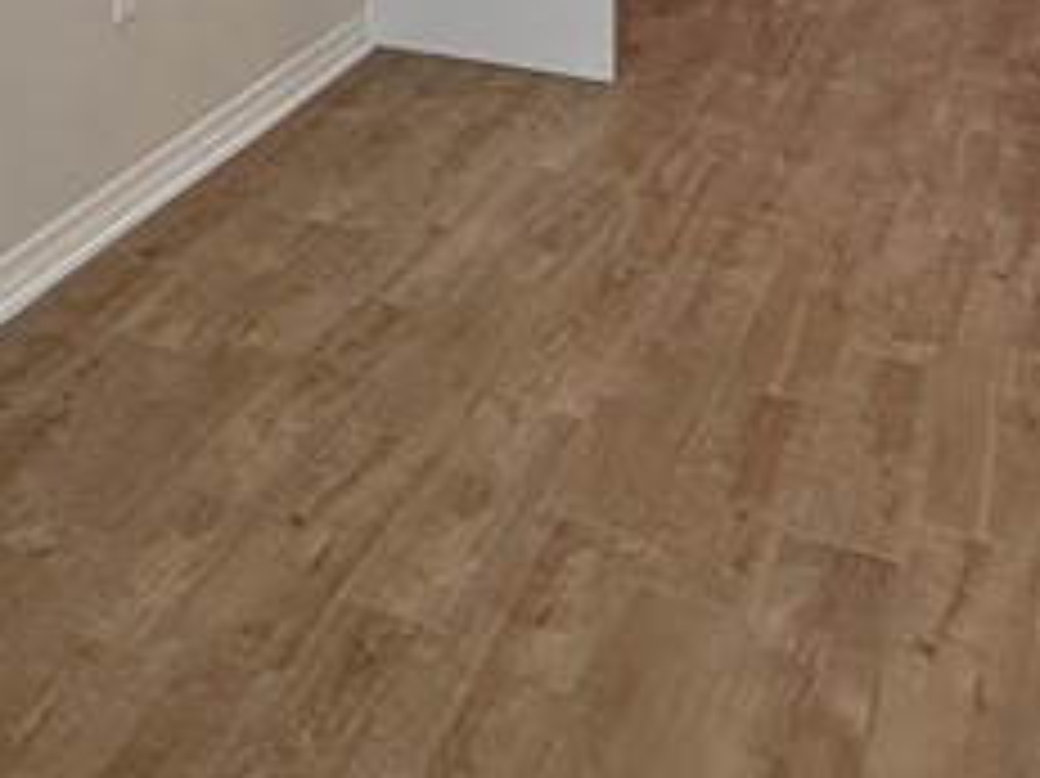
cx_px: 63
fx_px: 1862
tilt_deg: -0.3
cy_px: -517
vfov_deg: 19.3
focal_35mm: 62
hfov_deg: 29.6
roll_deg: -0.2
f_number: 2.2
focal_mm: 2.22
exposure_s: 1/120
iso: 64
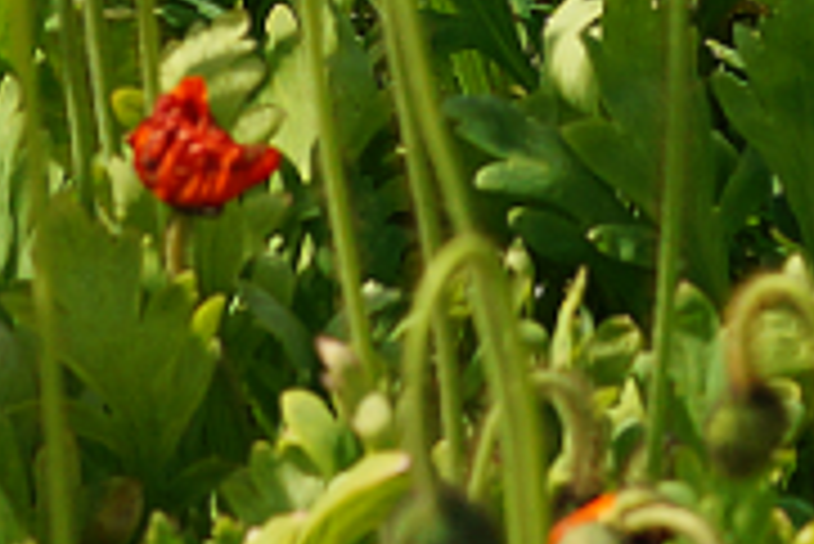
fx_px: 22470
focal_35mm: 993
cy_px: -976
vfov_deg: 1.4
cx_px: 1025
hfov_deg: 2.1
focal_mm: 100
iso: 100
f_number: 7.1
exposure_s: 1/250
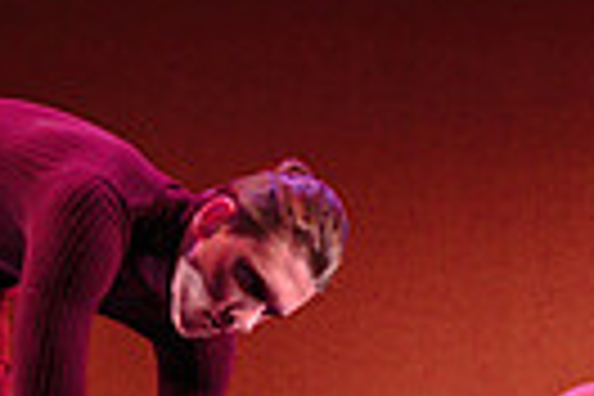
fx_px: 2541
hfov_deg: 12.9
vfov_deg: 8.7
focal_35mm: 154
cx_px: 764
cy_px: 549
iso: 2500
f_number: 2.8
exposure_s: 1/250
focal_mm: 34
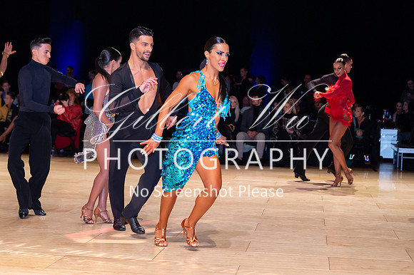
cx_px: 188
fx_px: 954
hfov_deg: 24.5
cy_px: 132
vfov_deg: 16.4
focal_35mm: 83
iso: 3200
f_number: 4
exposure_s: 1/400
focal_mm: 68
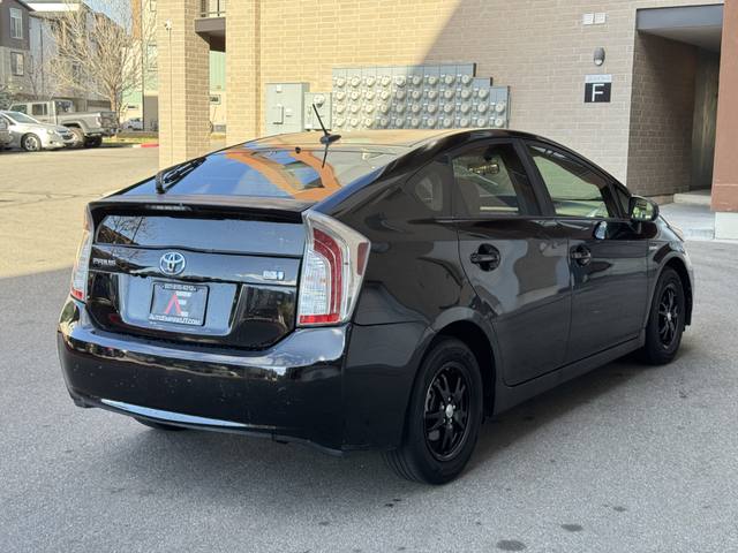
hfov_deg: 39.7
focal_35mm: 48
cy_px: 276
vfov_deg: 30.3
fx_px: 1023
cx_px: 369
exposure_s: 1/477
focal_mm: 6.76
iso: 64
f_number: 1.78
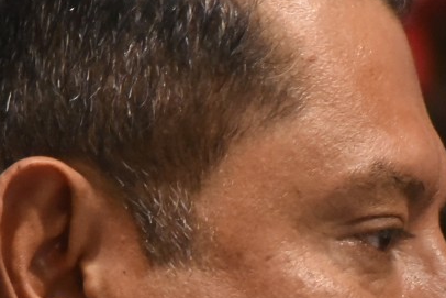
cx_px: 345
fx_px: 10385
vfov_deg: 1.6
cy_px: 369
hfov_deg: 2.5
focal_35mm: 838
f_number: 4.8
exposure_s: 1/320
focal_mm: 210
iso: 8000
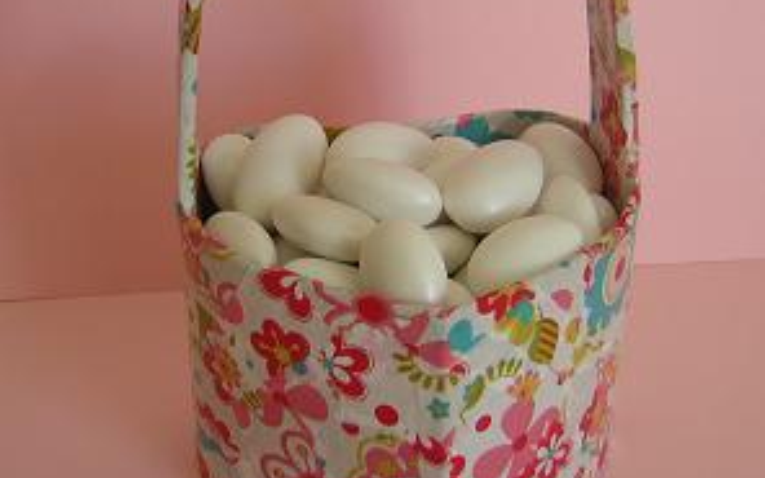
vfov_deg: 17.8
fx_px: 1522
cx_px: 382
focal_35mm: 73
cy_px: 158
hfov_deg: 28.2
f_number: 3.1
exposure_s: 1/55.8
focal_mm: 6.6
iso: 50
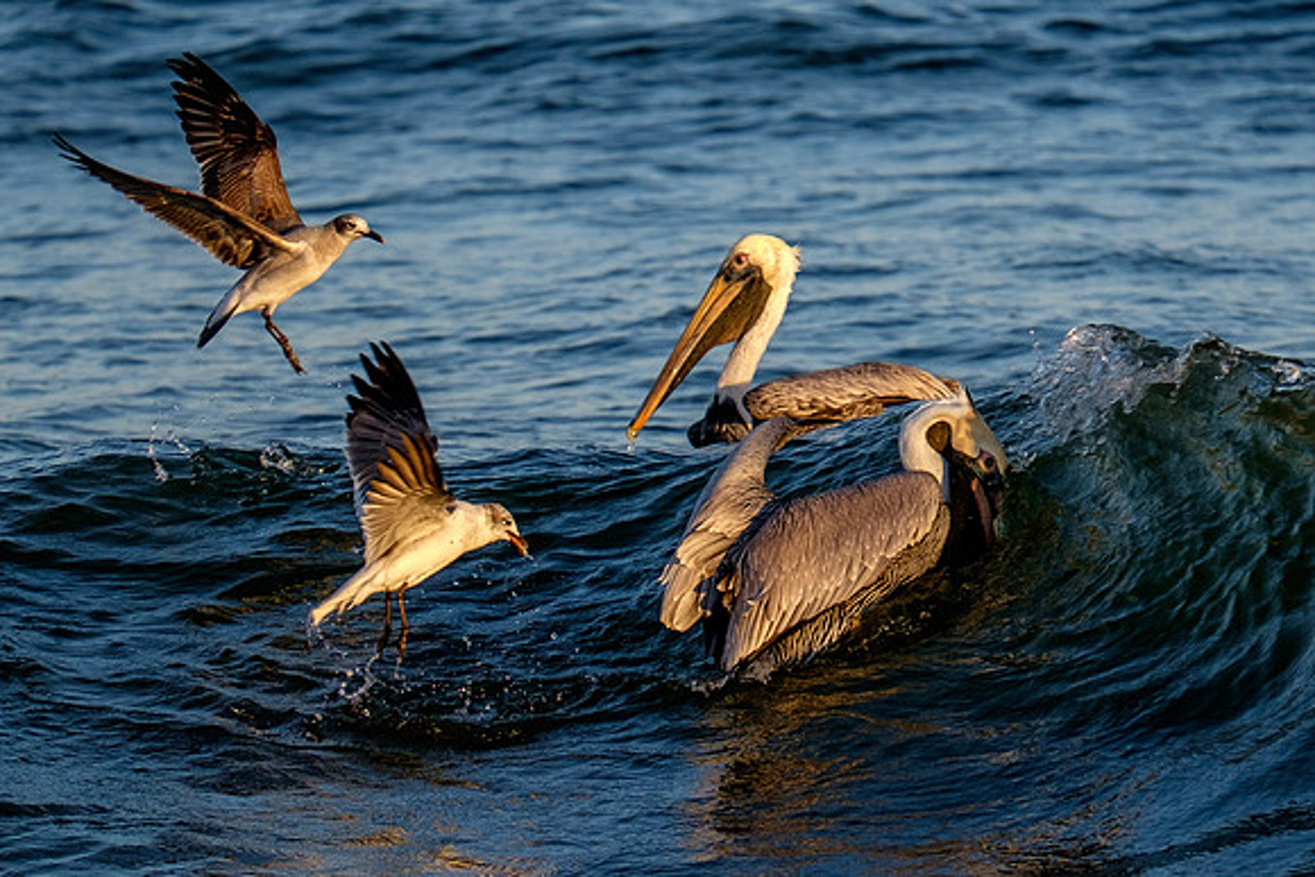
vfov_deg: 2.7
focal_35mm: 514
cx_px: 817
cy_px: 479
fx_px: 18785
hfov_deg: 4.0
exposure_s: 1/1000
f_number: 5.6
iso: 200
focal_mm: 200
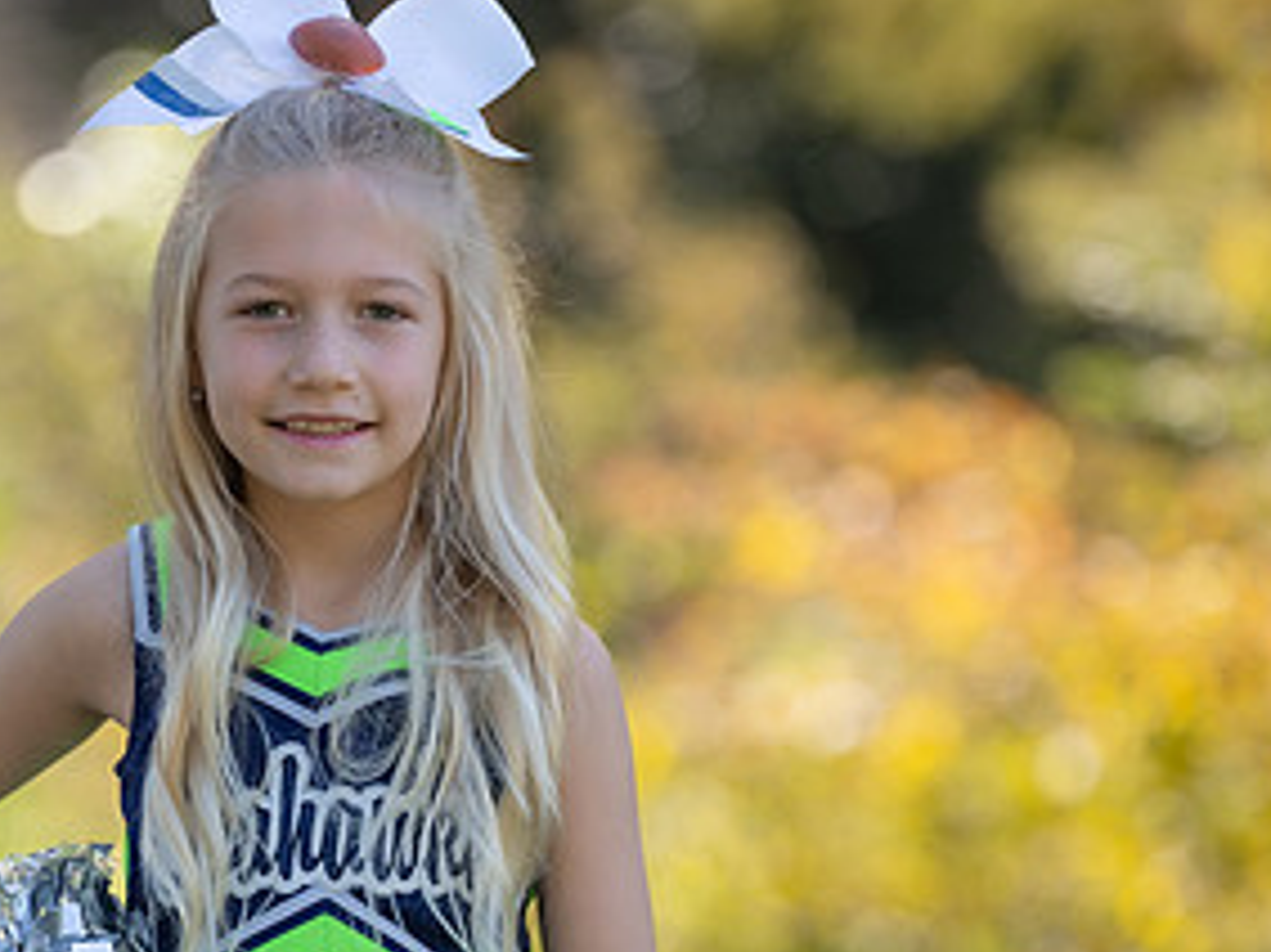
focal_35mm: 397
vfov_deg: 3.7
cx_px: 339
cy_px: 797
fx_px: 14571
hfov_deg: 5.0
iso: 100
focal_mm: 165
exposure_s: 1/500
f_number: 2.8
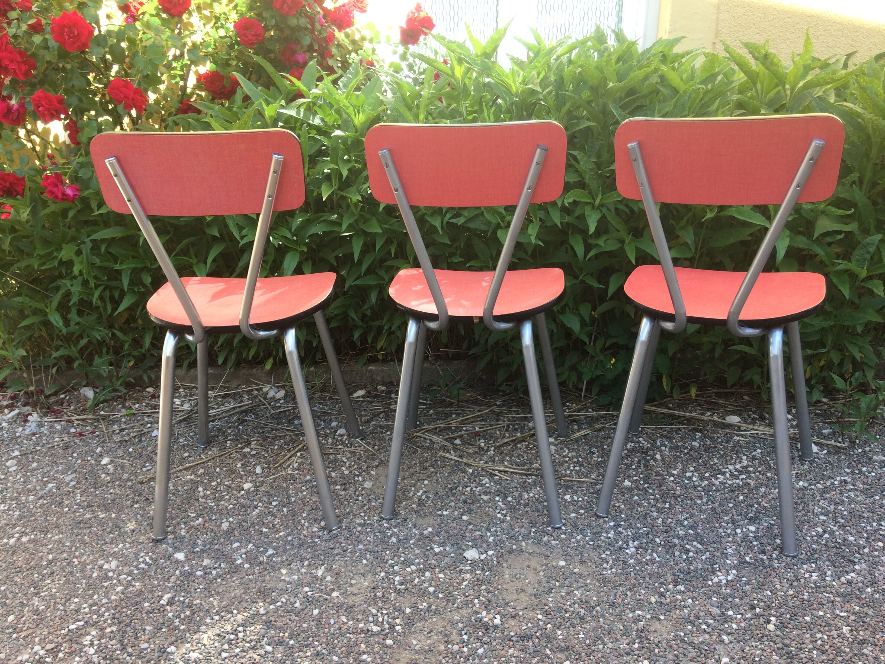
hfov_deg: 61.7
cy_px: 332
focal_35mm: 29
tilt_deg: -17.5
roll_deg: -1.5
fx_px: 741
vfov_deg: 48.2
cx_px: 442
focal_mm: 4.15
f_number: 2.2
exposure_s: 1/297
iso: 32
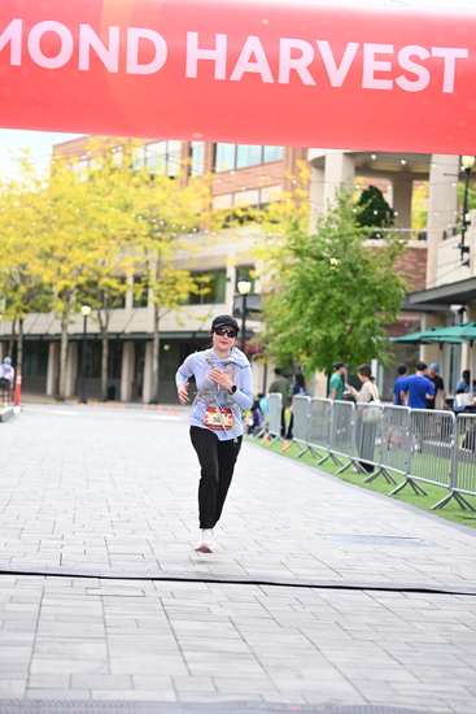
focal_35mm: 83
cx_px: 238
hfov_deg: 16.5
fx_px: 1645
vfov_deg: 24.5
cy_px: 357
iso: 640
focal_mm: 83
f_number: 2.8
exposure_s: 1/1600
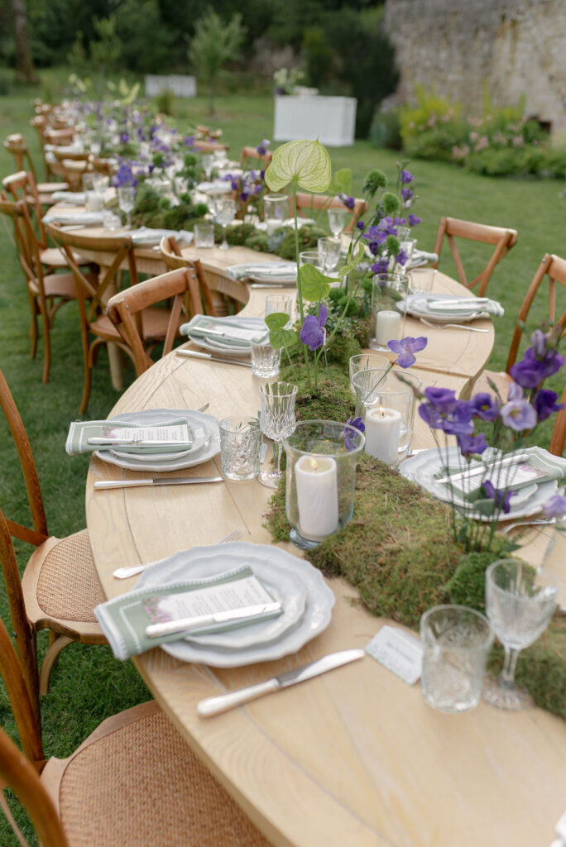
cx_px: 283
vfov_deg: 54.4
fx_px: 824
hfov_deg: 37.9
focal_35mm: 35
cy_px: 424
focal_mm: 35
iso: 100
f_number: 1.8
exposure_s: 1/800
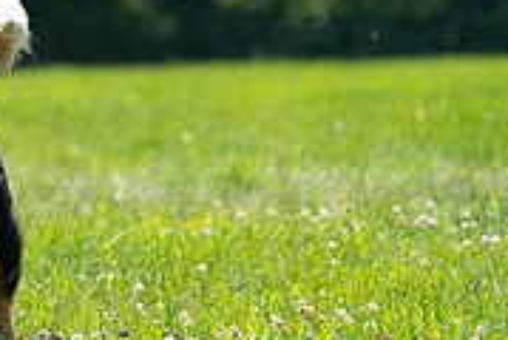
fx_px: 11110
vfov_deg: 1.8
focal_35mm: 786
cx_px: -102
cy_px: -146
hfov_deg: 2.6
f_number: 5.6
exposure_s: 1/4000
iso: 1600
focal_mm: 243
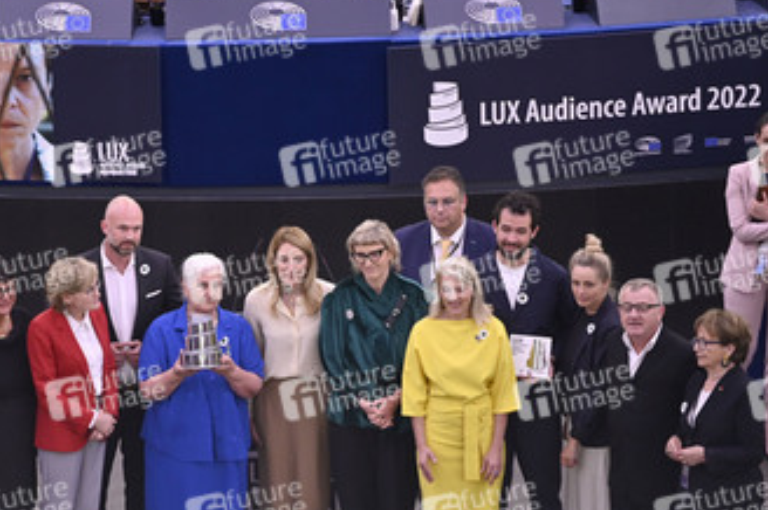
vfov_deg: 5.0
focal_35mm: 275
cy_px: 335
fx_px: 5861
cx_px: 277
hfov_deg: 7.5
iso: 1600
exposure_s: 1/500
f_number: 2.8
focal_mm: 200
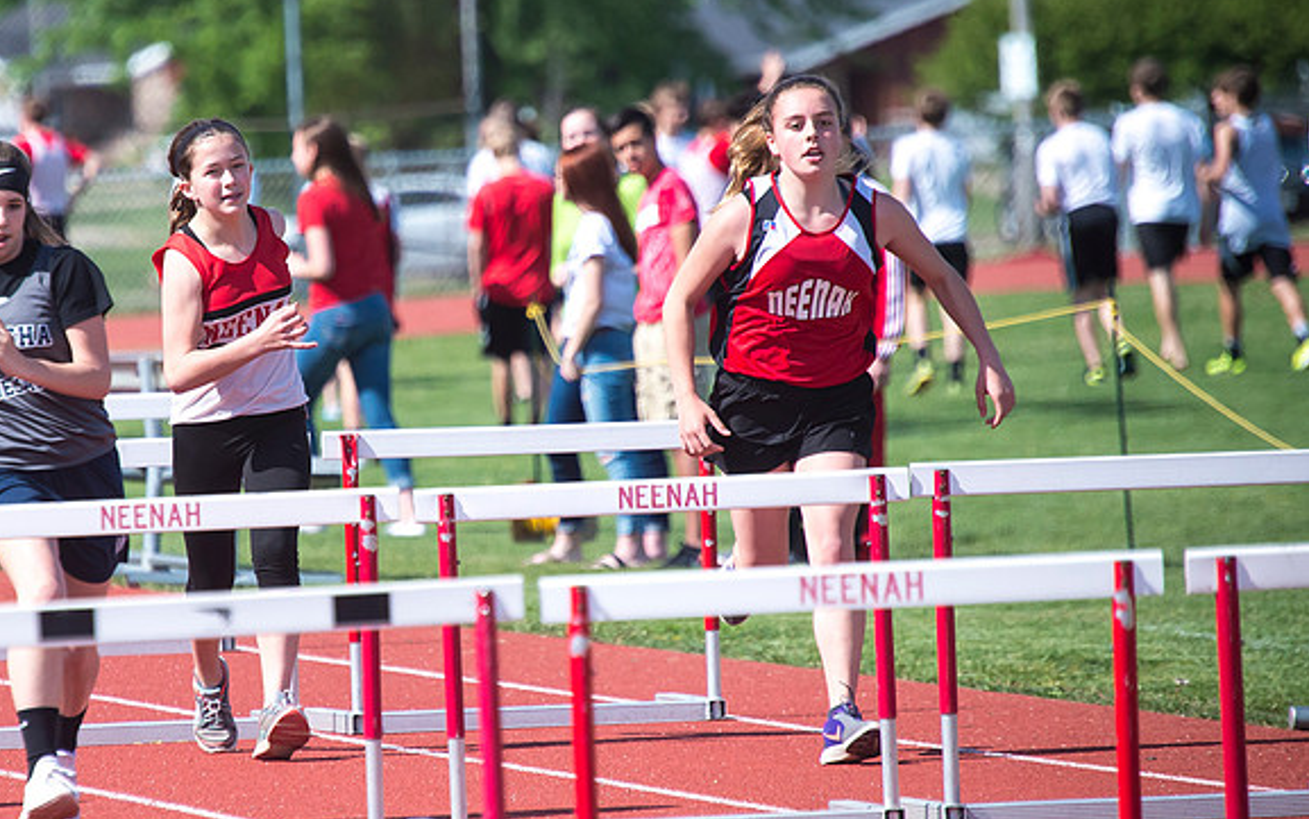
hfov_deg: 3.5
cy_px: 400
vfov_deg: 2.2
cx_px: 351
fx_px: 21340
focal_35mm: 598
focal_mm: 400
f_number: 6.3
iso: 1000
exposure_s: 1/4000
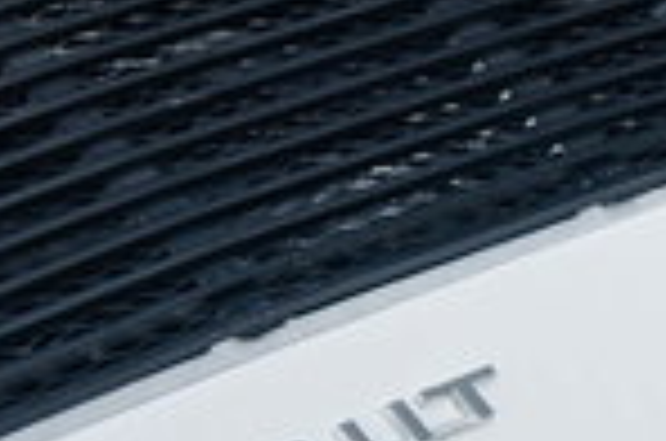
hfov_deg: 7.2
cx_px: 461
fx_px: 5280
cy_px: 562
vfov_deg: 4.8
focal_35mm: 286
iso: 50
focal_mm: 55
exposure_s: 1/60
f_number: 5
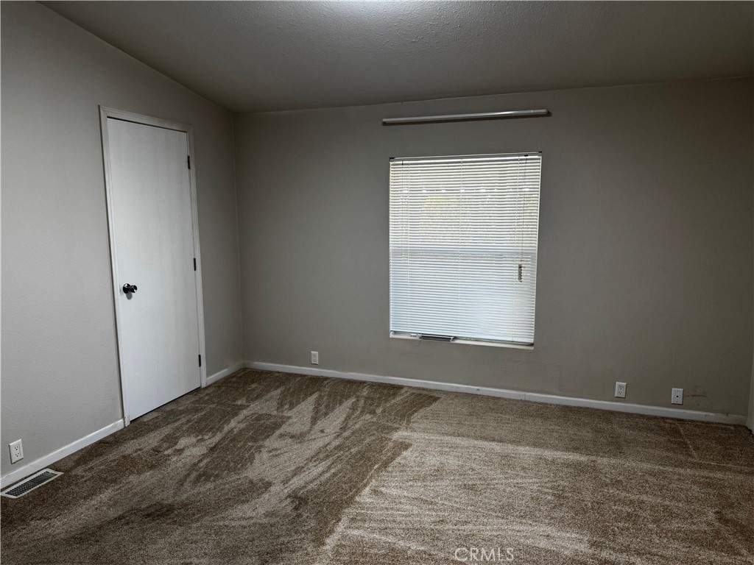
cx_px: 377
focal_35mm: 24
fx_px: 523
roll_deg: +0.0
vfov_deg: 56.8
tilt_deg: -8.6
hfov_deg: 71.6
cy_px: 282
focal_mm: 6.76
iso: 160
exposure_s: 1/60
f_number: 1.78
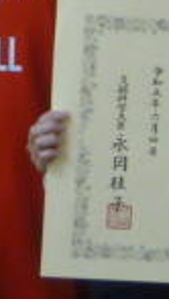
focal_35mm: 232
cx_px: 387
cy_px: 35
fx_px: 1843
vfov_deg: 9.2
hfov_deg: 5.1
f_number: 2.8
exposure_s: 1/30
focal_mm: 4.4
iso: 100
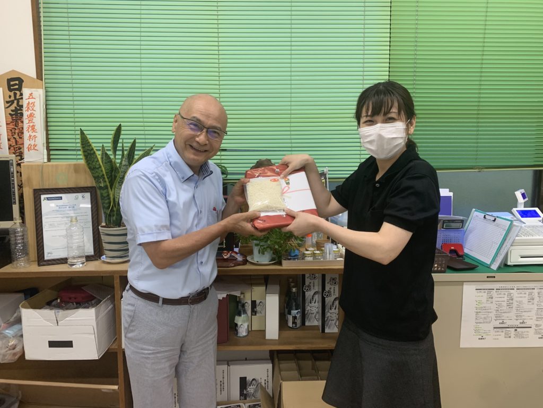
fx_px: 408
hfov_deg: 67.3
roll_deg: +0.6
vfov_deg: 53.1
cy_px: 204
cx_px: 272
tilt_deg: -7.7
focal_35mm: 26
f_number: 1.8
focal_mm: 4.25
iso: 80
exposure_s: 1/60
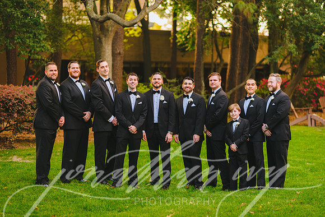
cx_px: 162
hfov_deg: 23.9
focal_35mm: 85
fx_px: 768
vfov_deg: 16.1
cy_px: 108
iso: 400
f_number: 2.2
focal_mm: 85
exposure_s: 1/250
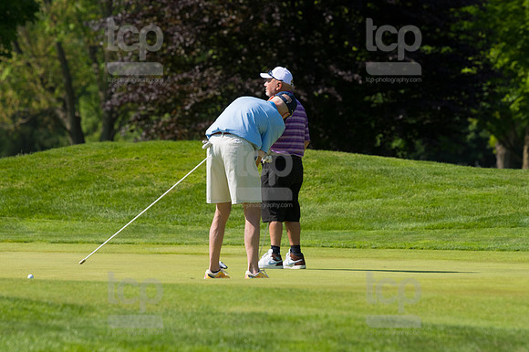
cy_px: 176
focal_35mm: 285
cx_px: 264
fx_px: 4185
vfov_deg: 4.8
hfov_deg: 7.2
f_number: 5.6
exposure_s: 1/1600
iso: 320
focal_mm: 190
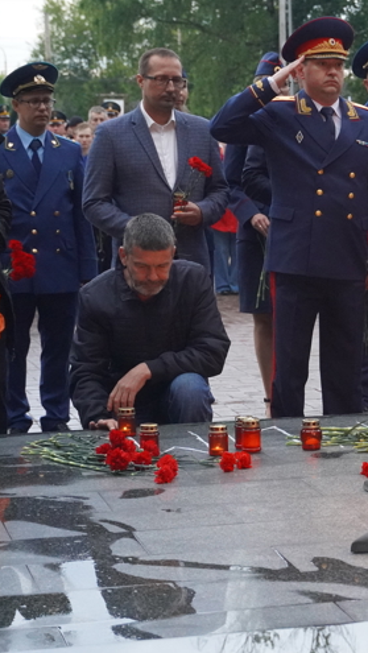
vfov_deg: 19.1
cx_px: 401
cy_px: 325
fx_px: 1936
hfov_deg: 10.7
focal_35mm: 112
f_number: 5
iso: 4000
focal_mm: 47
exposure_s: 1/160
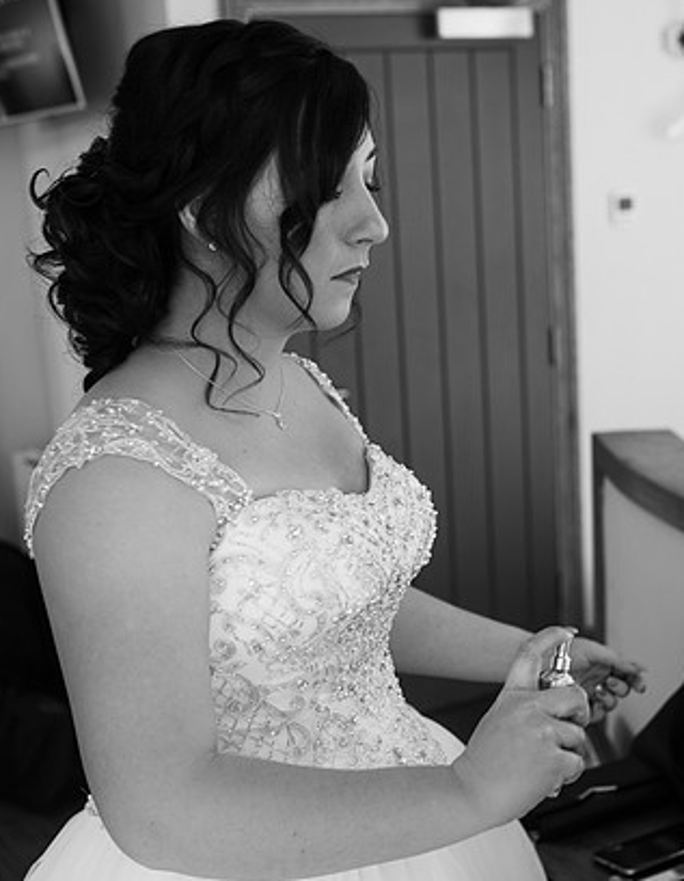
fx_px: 1417
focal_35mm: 55
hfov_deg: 27.1
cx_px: 303
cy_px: 475
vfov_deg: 34.5
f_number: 3.2
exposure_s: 1/100
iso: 250
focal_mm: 35
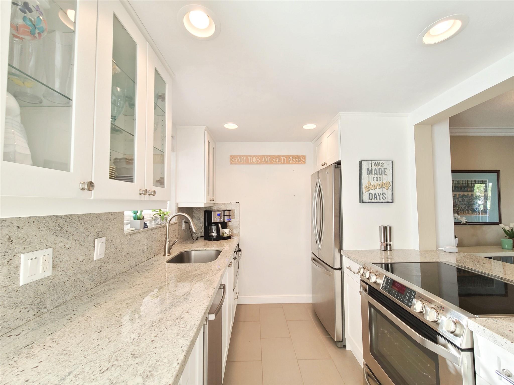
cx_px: 257
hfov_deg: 106.2
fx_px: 193
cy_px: 192
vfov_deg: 89.9
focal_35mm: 13
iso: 100
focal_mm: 2.2
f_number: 2.2
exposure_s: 1/60.2
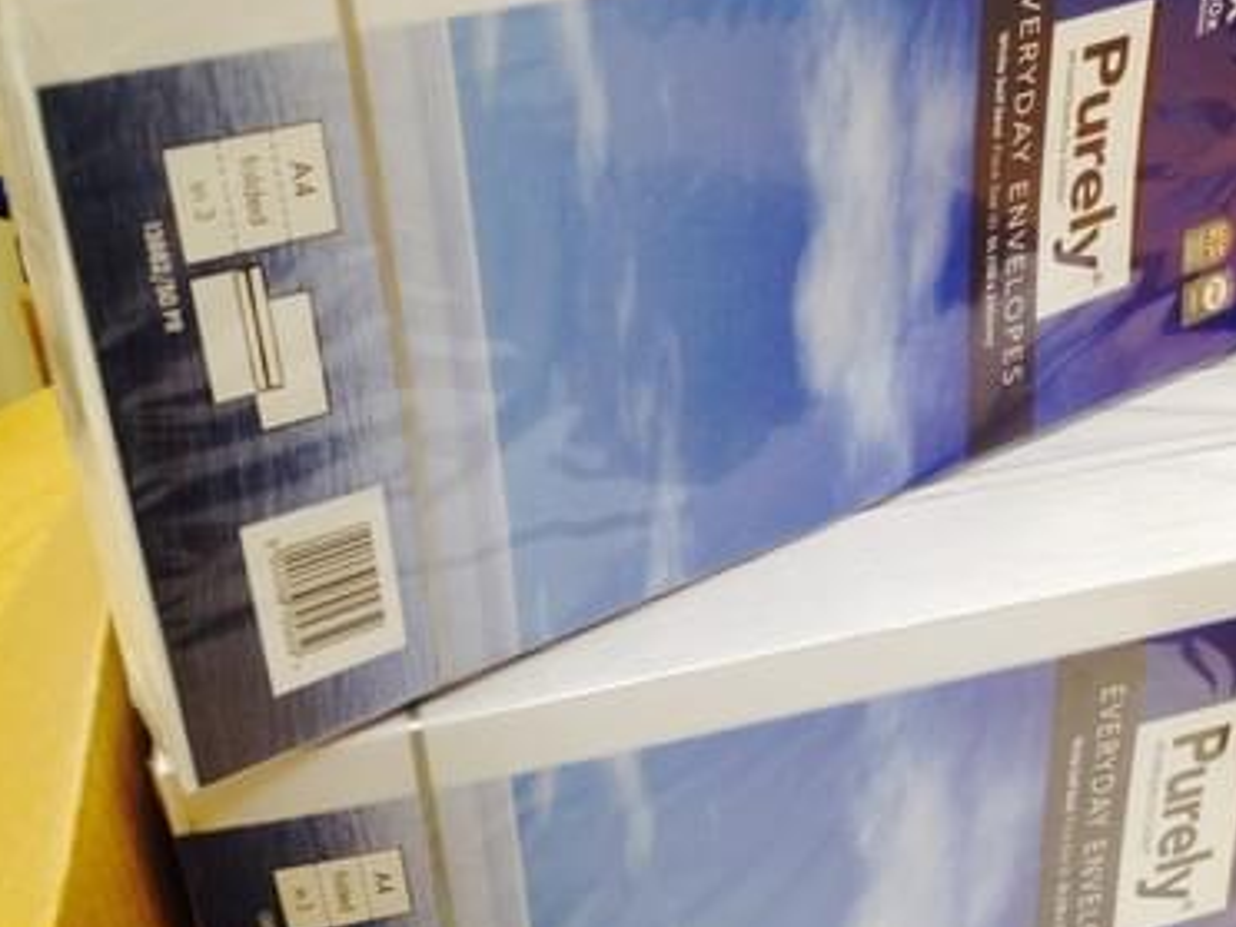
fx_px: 1678
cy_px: 321
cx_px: 754
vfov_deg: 30.7
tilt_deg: -24.6
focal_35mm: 47
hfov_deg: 40.2
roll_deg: +2.6
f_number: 2.4
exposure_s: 1/20
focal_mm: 4.28
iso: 50
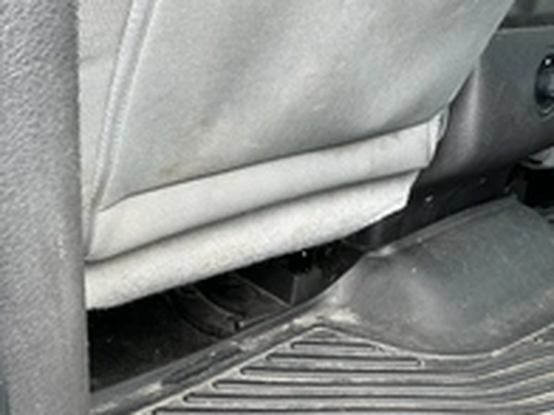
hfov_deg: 33.4
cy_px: 387
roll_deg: -6.6
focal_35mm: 57
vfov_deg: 24.8
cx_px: 376
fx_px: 912
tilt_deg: -33.0
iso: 64
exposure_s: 1/67
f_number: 1.8
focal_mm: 3
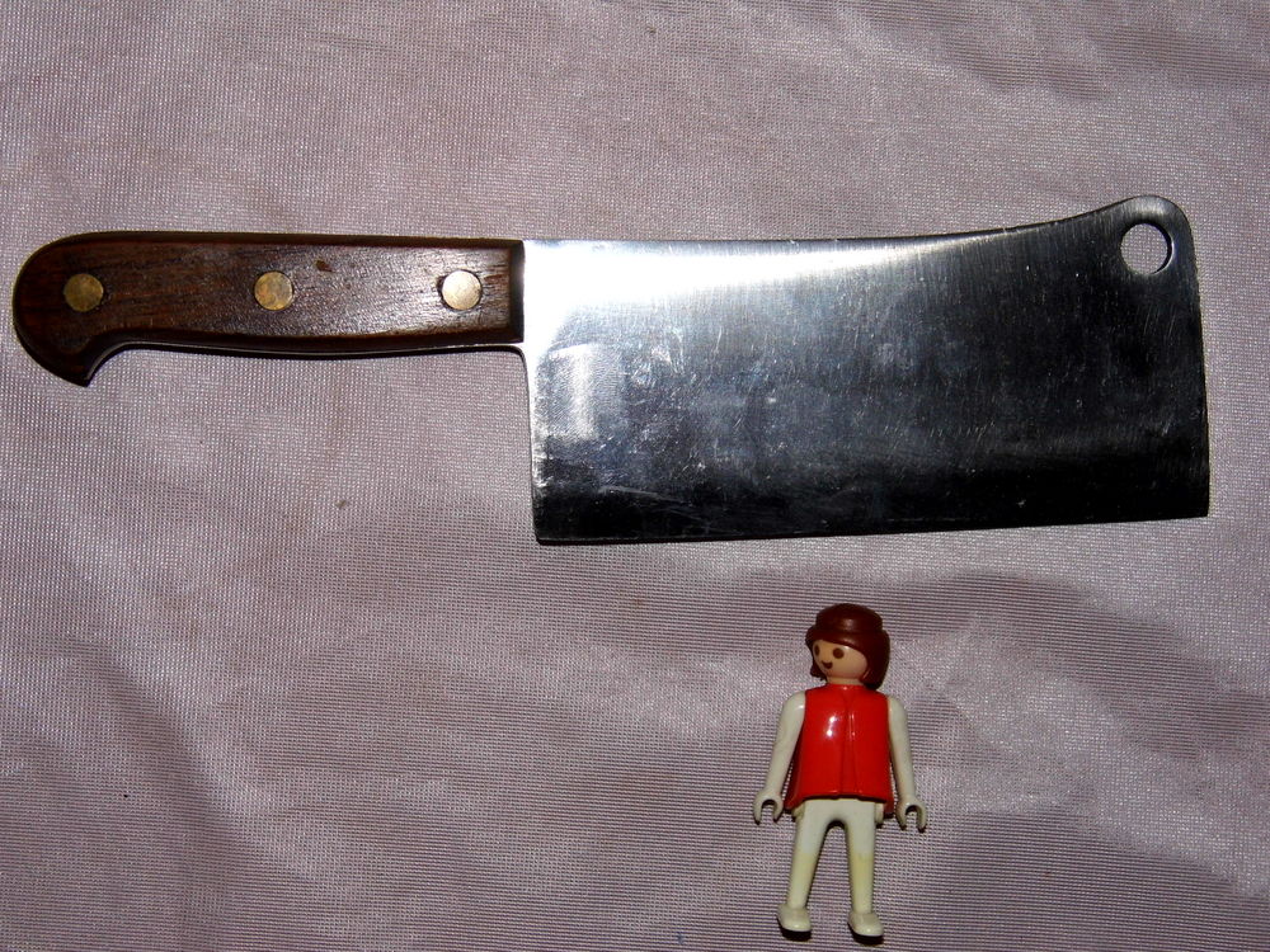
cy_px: 476
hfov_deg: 33.2
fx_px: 2128
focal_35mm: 58
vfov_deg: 25.2
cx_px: 635
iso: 100
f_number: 3.9
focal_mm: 10.4
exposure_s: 1/60
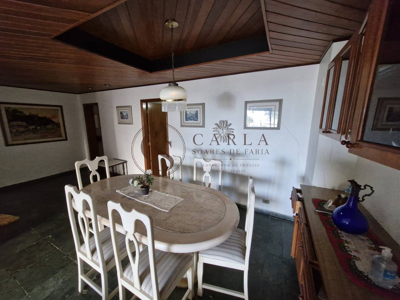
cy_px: 150
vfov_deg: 89.9
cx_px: 200
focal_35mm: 13
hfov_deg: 106.2
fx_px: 150
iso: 400
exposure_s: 1/60
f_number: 2.2
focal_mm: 1.74
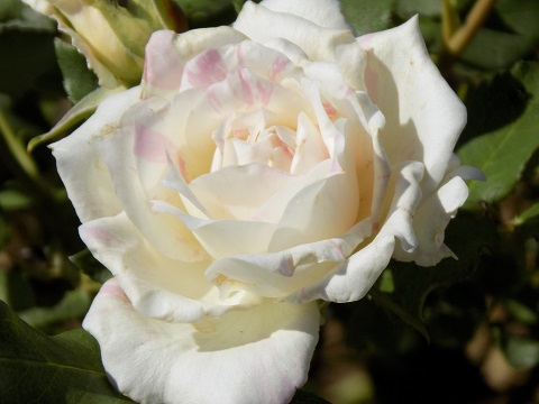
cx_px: 270
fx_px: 6960
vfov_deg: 3.3
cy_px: 202
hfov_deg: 4.4
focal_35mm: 447
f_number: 5.9
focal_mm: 79.5
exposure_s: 1/640
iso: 80
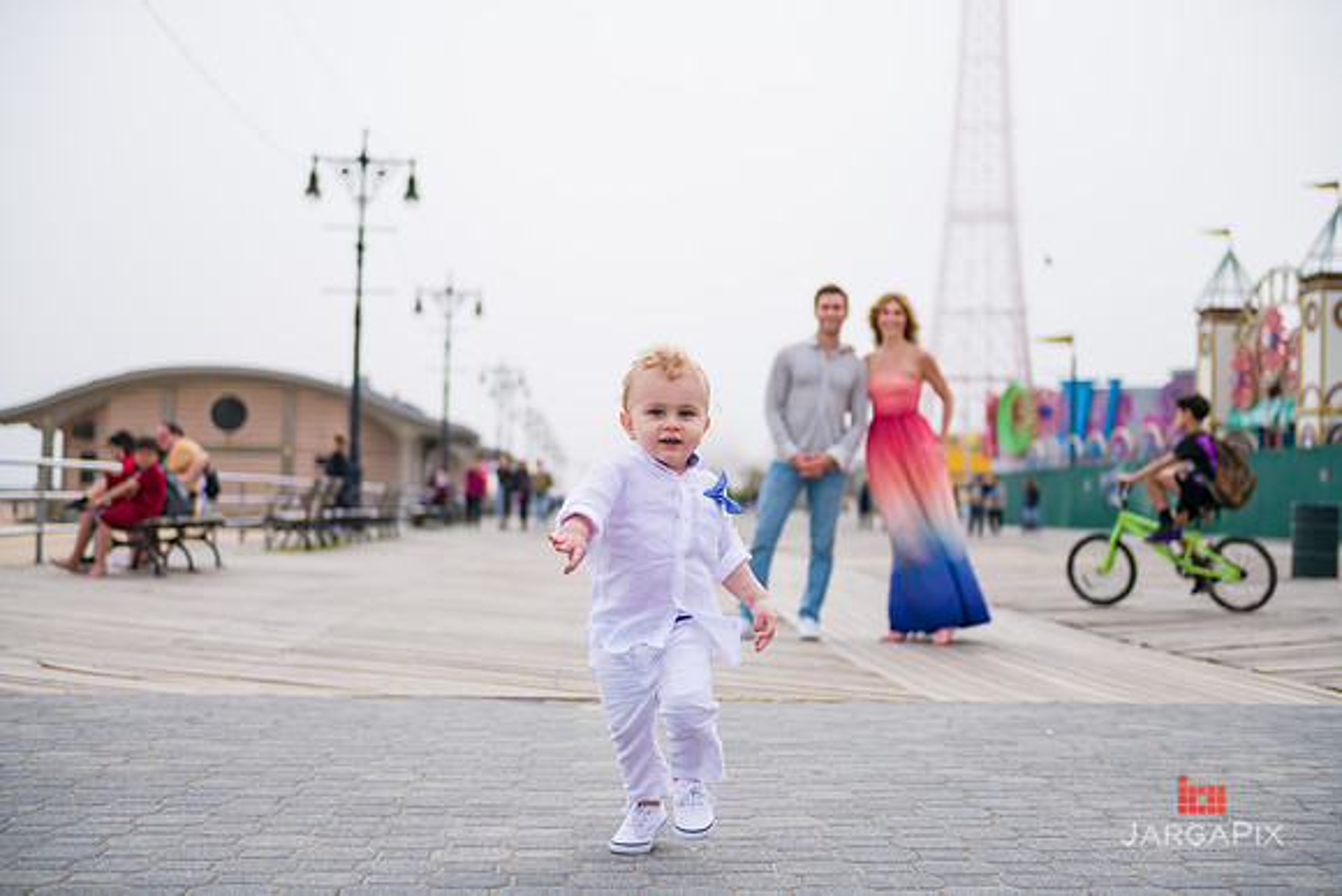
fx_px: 1864
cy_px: 448
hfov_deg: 39.6
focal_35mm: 50
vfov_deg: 27.0
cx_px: 671
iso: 200
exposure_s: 1/4000
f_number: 3.2
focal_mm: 50
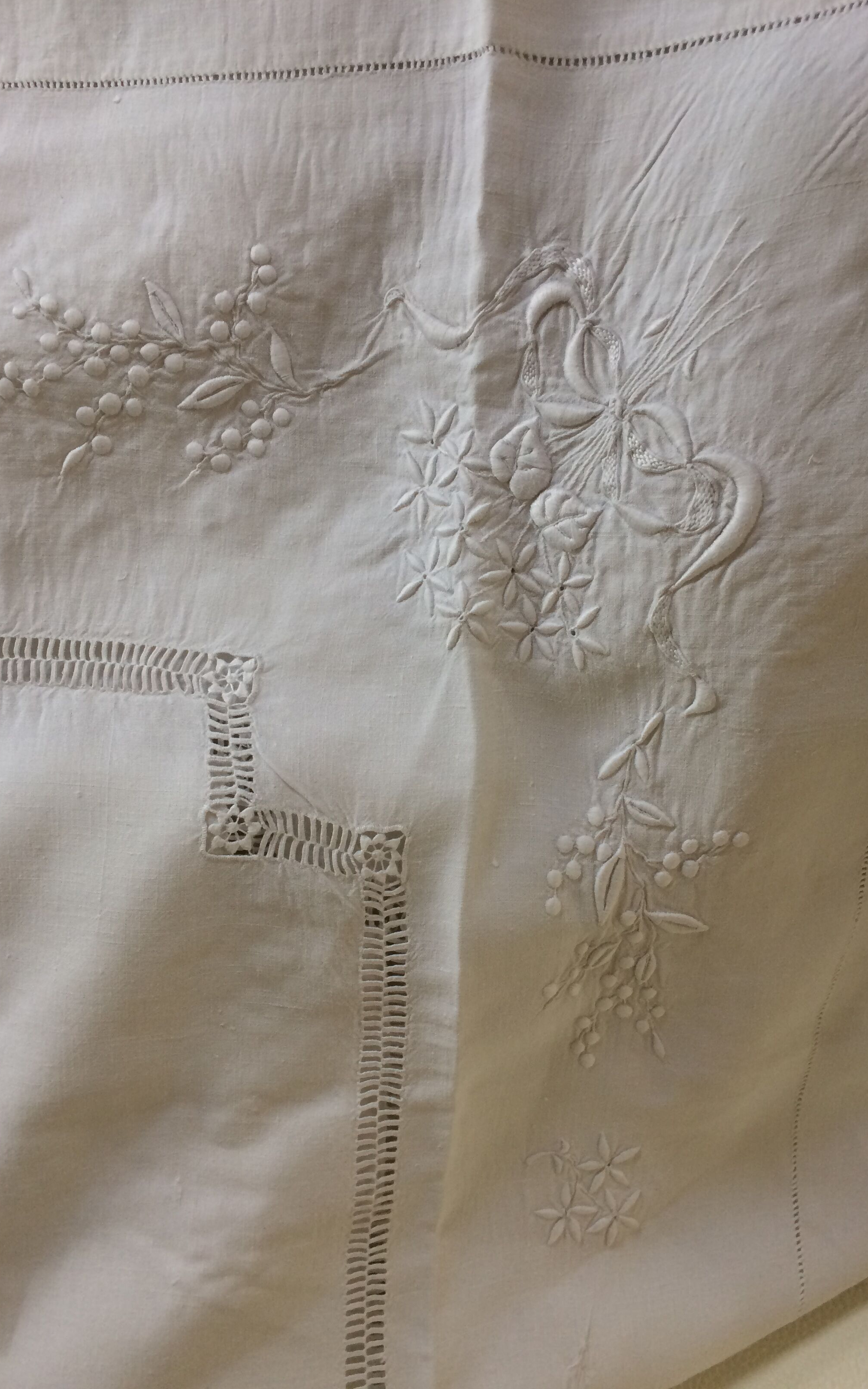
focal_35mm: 31
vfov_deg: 61.2
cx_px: 457
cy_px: 690
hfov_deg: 40.6
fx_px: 1173
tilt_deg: -63.1
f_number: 2.2
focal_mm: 4.15
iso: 32
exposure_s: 1/33
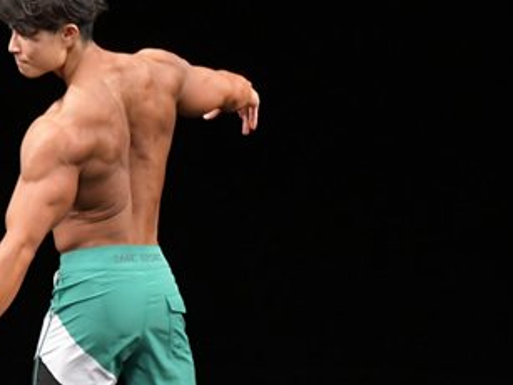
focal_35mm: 692
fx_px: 10251
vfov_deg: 2.1
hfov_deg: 2.9
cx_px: 246
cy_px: 311
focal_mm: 190
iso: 3200
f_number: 5.6
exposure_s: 1/400
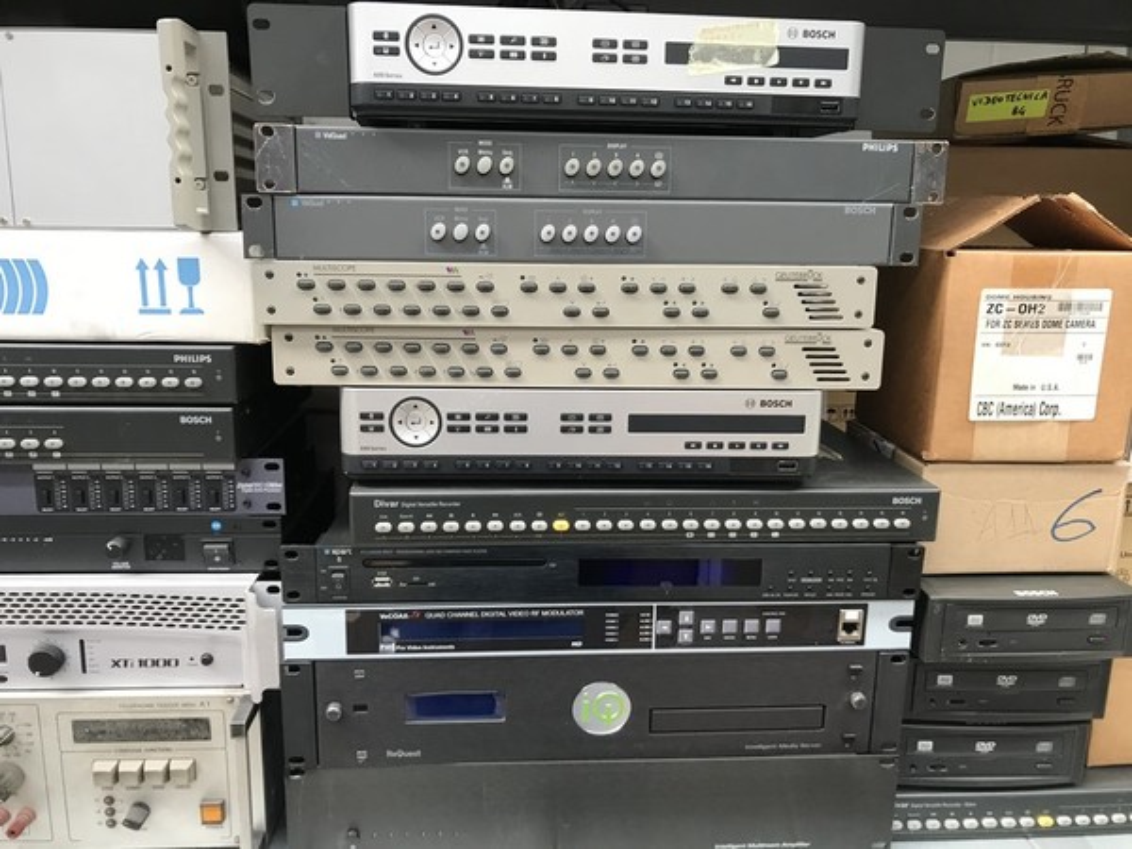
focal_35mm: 28
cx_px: 566
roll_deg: -1.2
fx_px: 916
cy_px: 424
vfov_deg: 49.7
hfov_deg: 63.4
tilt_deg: -12.2
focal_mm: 3.99
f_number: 1.8
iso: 20
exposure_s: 1/33
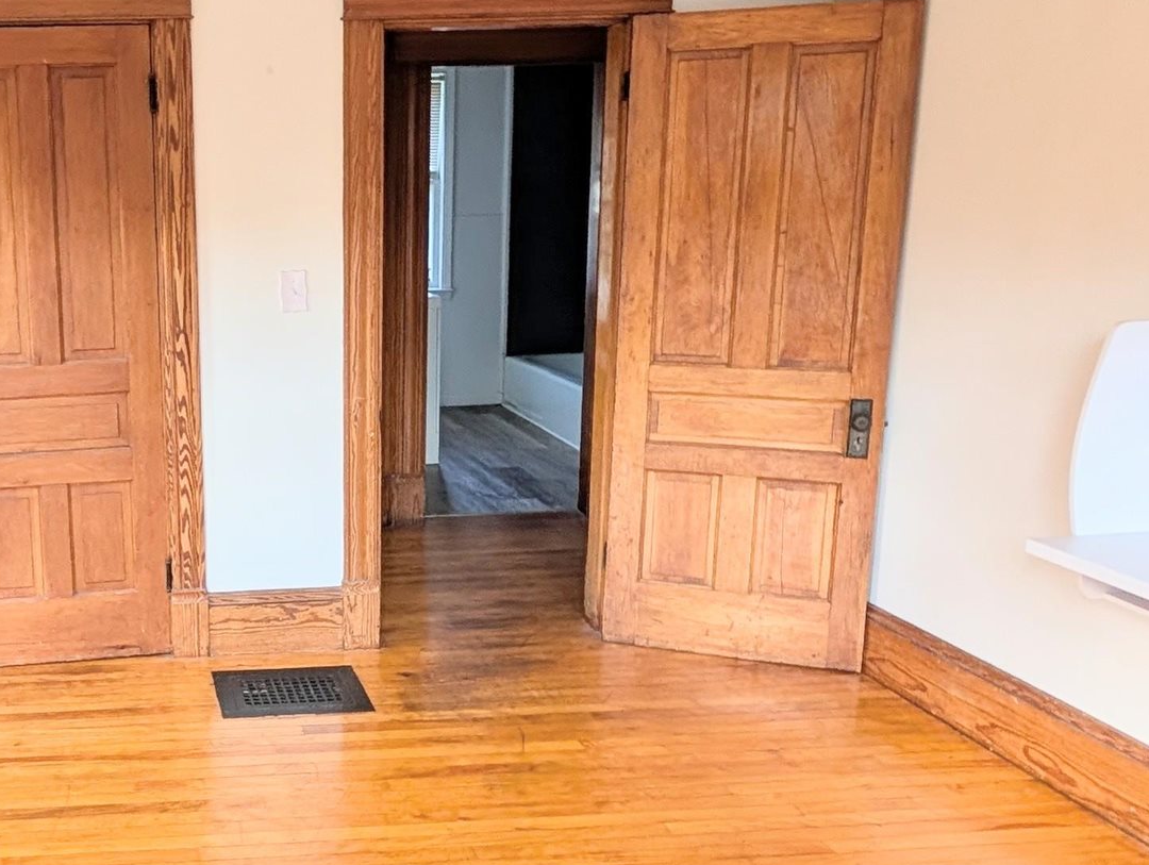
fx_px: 1130
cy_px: 434
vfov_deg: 41.9
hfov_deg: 49.2
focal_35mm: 34
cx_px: 159
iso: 103
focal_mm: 2.02
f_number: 1.7
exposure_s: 1/134
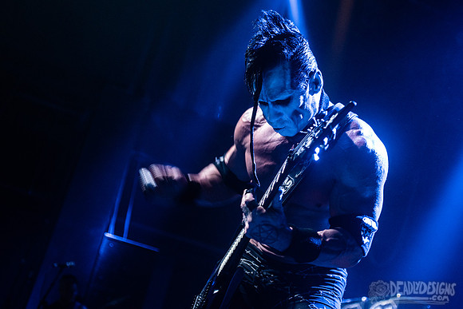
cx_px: 265
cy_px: 132
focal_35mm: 60
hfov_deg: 33.6
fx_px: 765
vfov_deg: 22.8
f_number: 3.2
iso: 2000
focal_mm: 52
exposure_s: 1/125
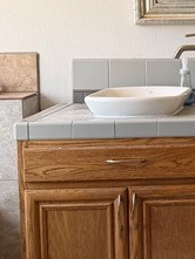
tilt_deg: -3.7
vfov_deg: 17.6
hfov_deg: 12.2
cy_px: 71
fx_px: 833
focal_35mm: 111
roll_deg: +1.1
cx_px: 361
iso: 80
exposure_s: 1/121
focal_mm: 6.76
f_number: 1.78
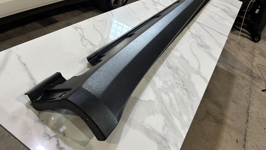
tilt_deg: -34.7
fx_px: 205
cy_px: 67
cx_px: 133
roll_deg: -19.6
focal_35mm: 29
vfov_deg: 40.2
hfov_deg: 66.1
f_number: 1.6
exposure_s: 1/50
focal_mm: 5.96
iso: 200
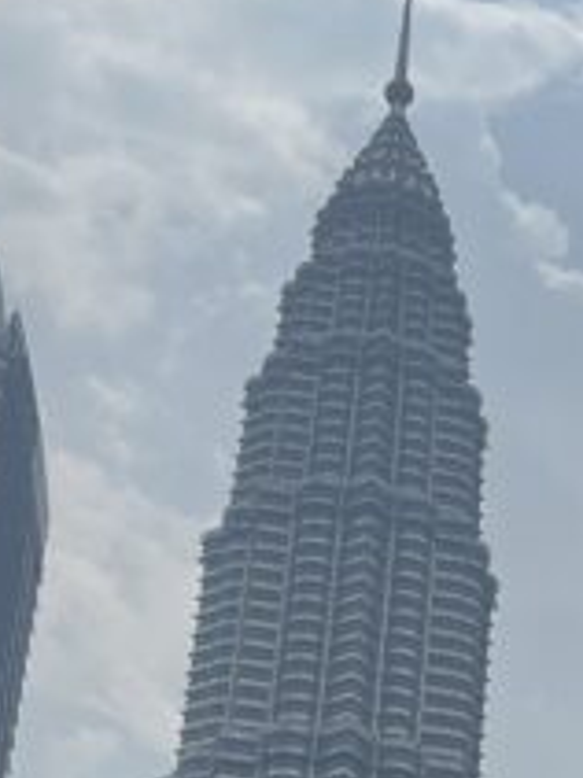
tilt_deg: +29.6
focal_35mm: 126
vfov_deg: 15.4
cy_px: 741
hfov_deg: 11.4
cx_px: 775
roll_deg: -0.5
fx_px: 2832
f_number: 1.6
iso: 50
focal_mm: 5.1
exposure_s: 1/17241
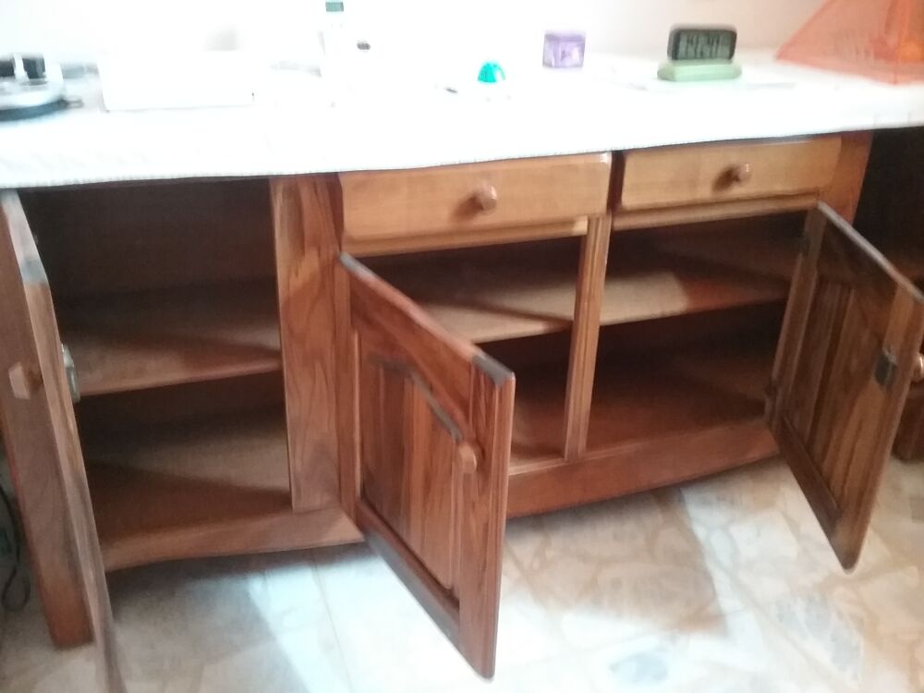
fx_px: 827
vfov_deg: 45.4
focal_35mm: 31
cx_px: 462
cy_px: 346
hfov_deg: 58.4
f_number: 2.2
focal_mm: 3.3
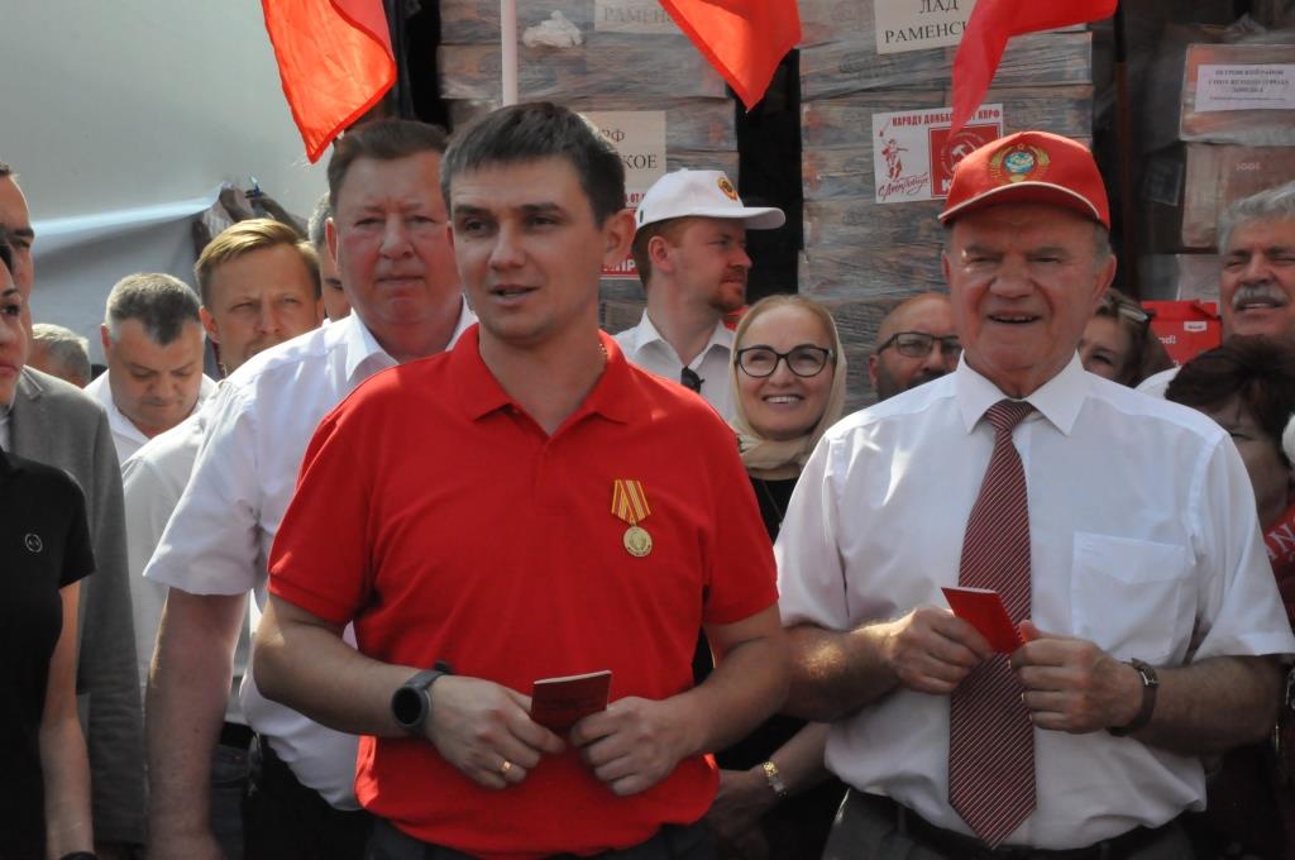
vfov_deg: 23.7
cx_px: 648
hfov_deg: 35.1
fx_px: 2048
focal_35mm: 57
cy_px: 430
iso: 3200
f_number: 22
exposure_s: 1/640
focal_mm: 38
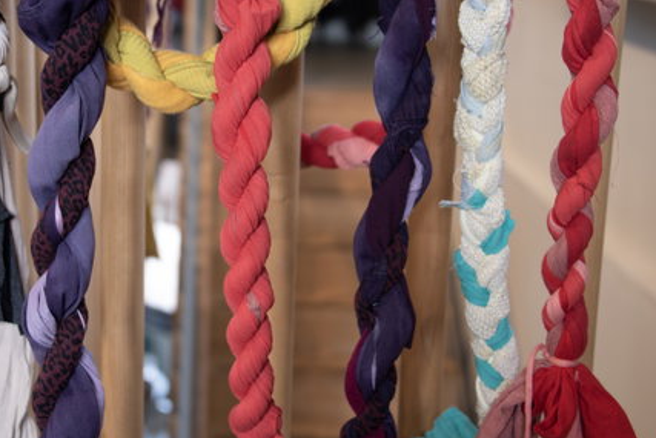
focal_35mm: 72
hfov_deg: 28.0
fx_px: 1312
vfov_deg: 18.9
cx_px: 240
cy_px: 167
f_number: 4.2
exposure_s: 1/60
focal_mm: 48
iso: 640
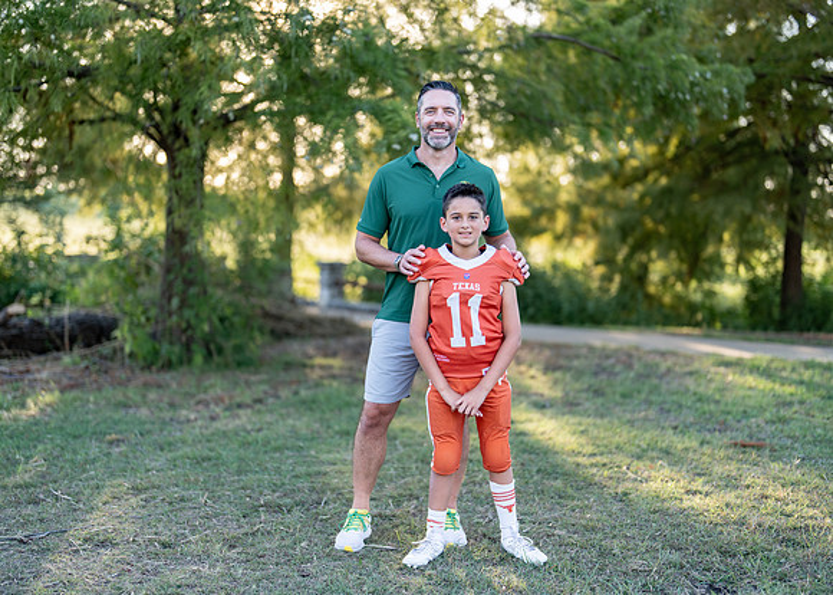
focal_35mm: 52
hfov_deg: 37.2
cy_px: 298
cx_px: 416
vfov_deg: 27.0
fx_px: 1239
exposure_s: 1/640
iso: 100
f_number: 1.2
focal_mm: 50
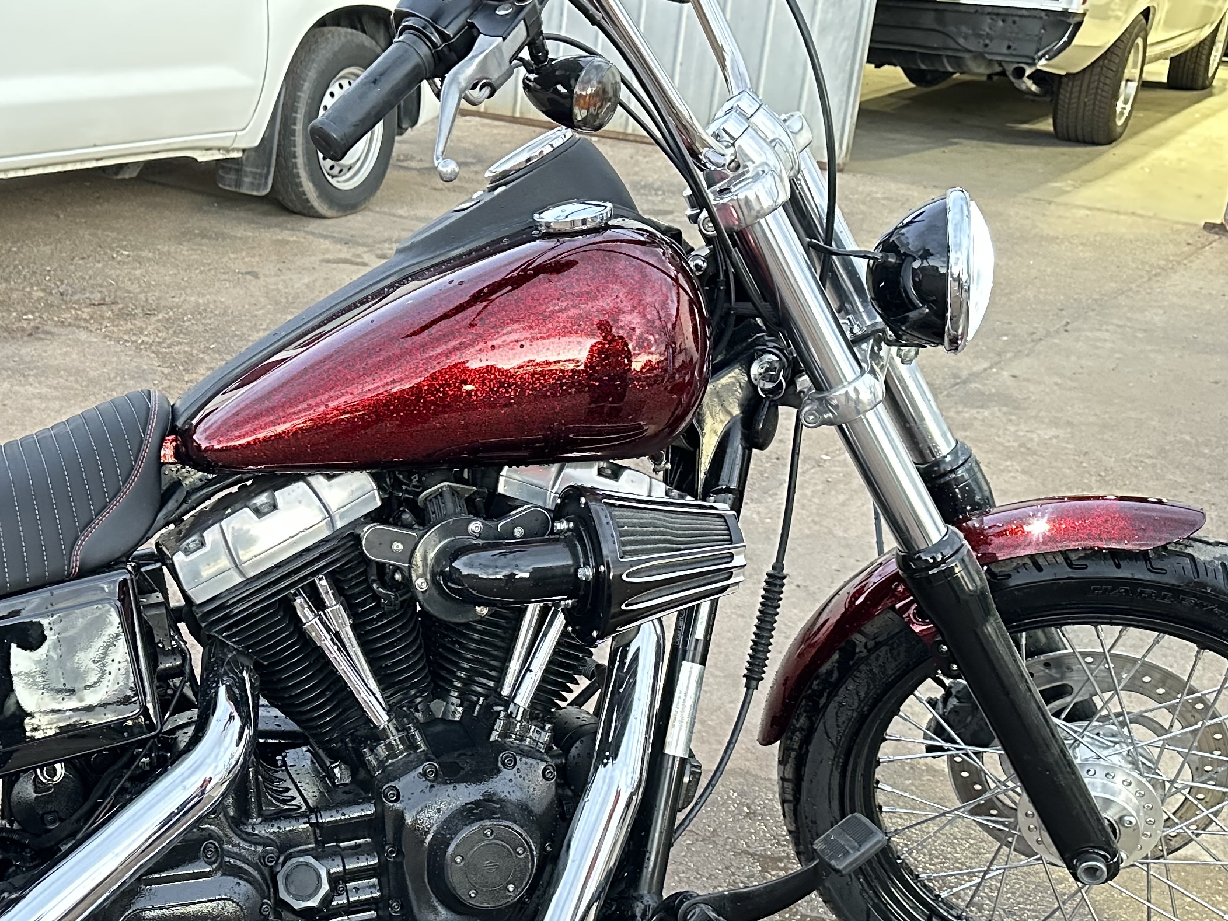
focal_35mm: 46
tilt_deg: -23.9
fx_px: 1632
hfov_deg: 40.5
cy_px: 607
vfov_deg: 31.3
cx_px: 366
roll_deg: -2.1
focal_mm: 6.86
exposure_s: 1/55
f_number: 1.78
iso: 1000
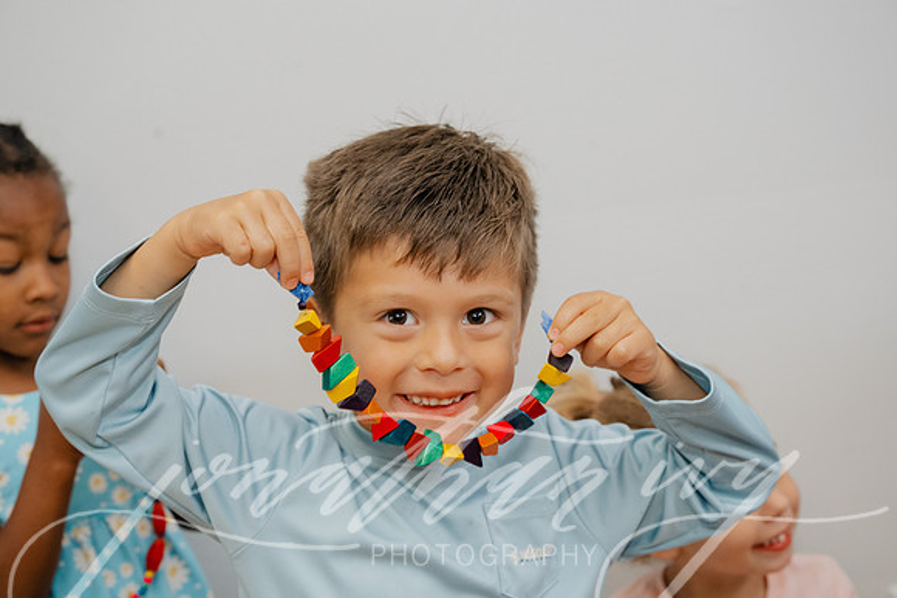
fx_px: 1744
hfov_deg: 28.8
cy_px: 299
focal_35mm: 70
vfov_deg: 19.5
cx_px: 448
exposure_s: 1/200
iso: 2000
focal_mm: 70
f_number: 5.6
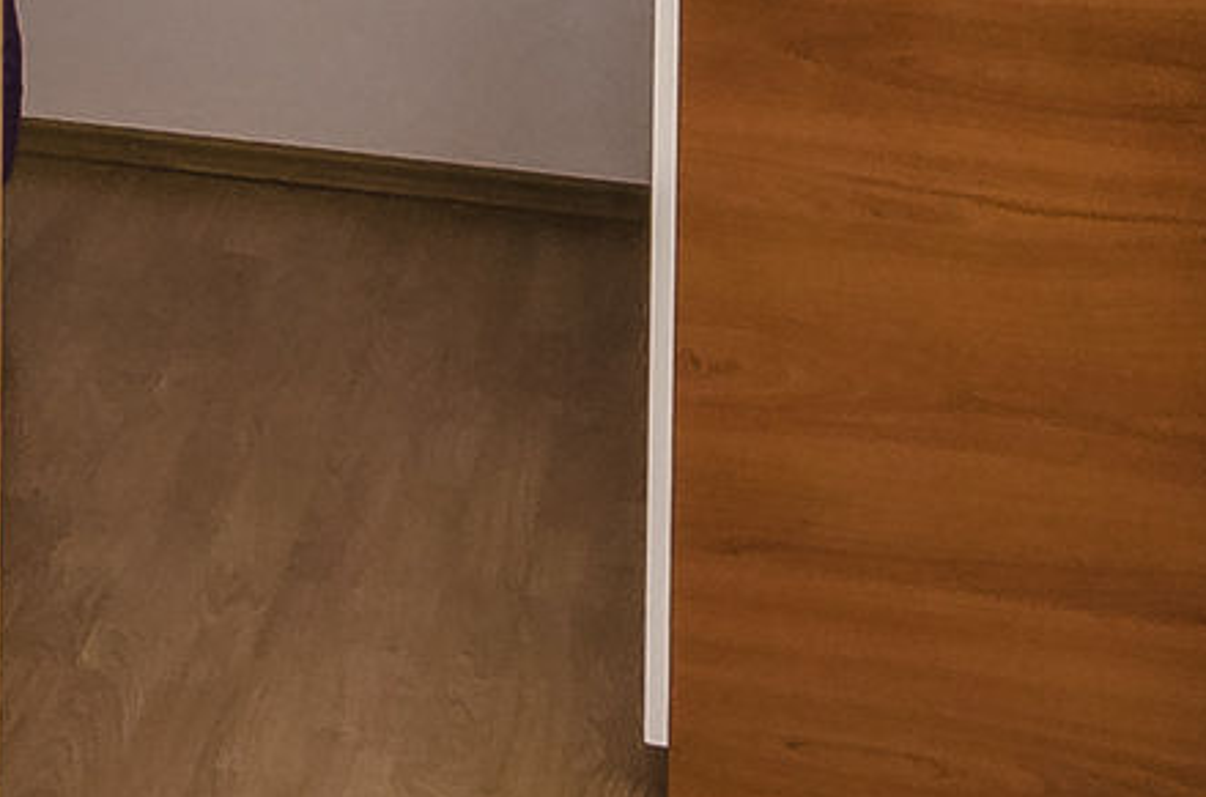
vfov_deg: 10.0
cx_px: -907
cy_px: -924
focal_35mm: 124
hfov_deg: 14.7
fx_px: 4150
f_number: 7.1
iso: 160
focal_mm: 13
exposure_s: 1/80
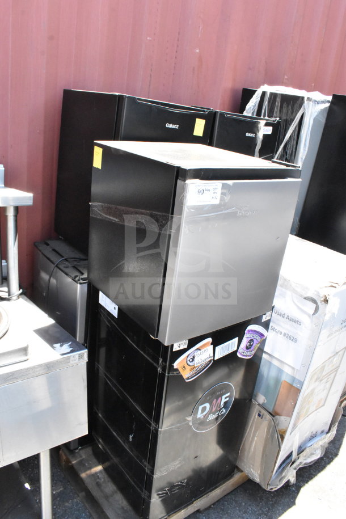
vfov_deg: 67.4
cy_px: 260
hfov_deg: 47.9
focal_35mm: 27
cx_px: 173
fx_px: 389
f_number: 13
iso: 6400
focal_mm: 18
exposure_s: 1/640
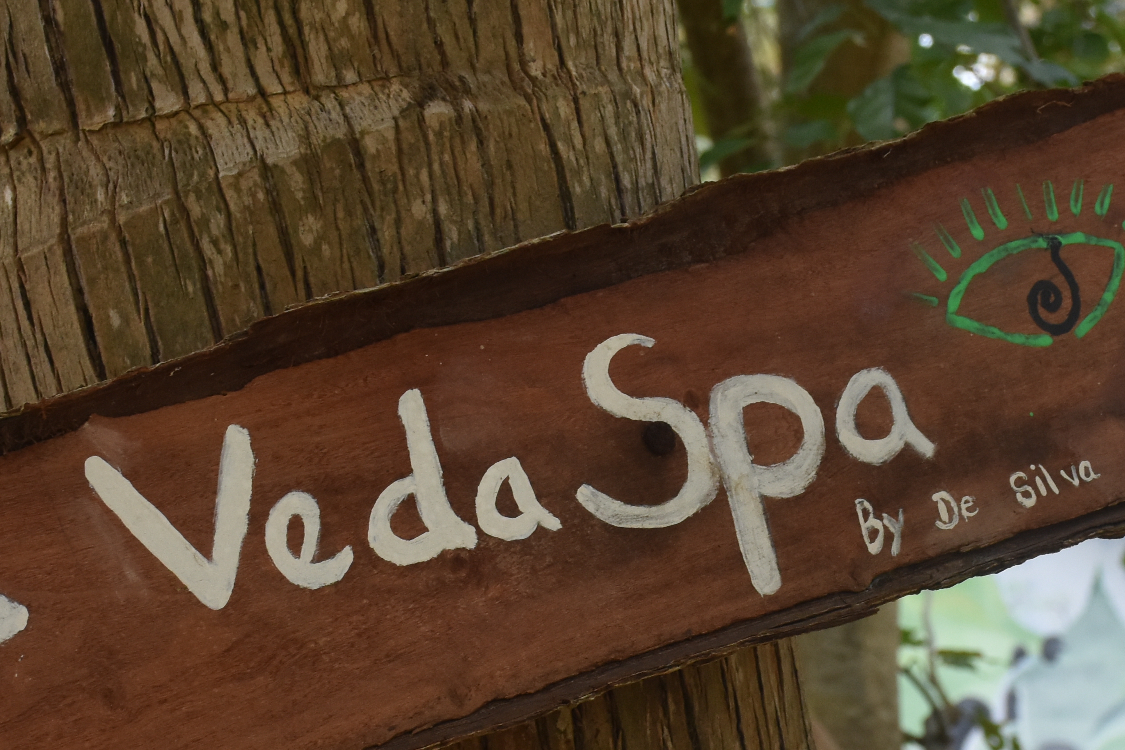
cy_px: 592
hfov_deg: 15.1
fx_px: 4219
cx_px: 803
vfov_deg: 10.1
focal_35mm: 135
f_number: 7.1
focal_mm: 38
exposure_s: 1/200
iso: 640
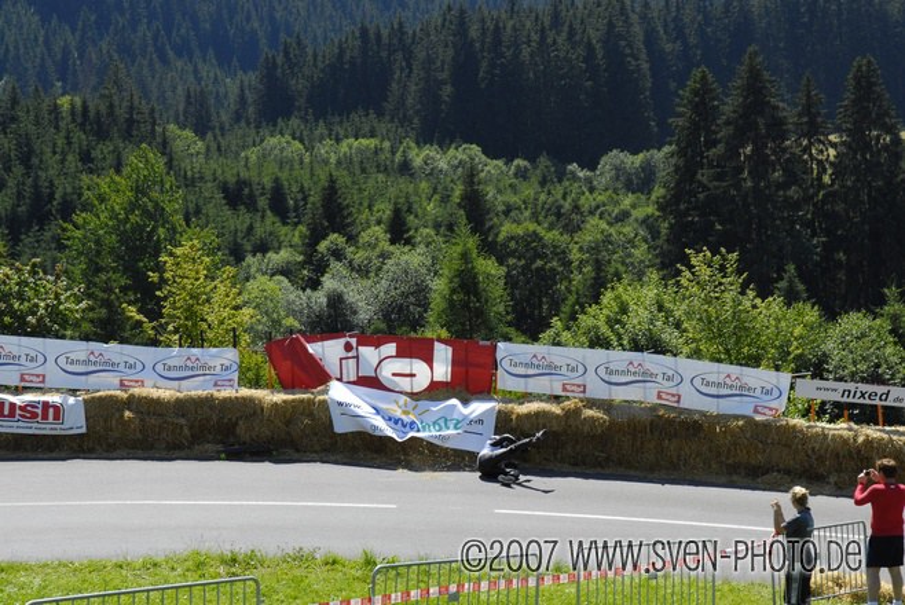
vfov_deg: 17.5
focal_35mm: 78
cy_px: 302
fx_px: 1963
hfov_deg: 26.0
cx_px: 452
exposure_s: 1/500
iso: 320
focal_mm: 52
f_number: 7.1
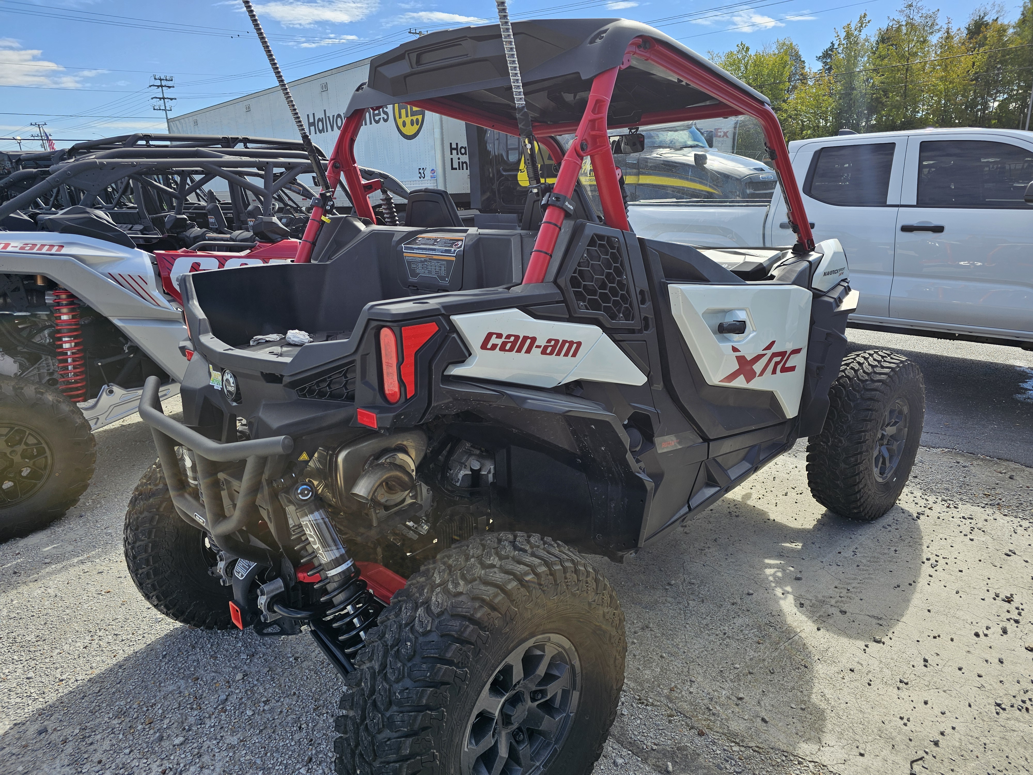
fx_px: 686
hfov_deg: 73.9
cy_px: 388
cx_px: 516
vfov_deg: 58.9
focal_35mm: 23
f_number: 1.7
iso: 10
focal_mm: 6.3
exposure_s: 1/428
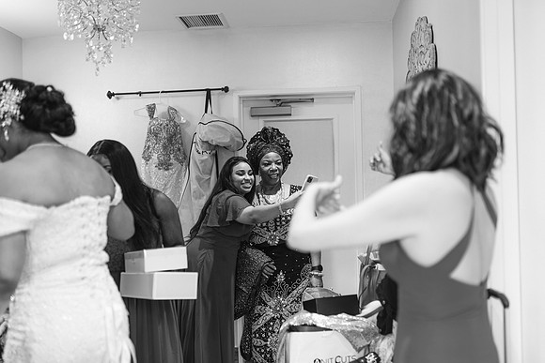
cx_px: 272
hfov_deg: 52.9
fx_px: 548
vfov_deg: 36.7
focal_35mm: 36
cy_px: 182
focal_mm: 35
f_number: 1.4
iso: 100
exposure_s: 1/160
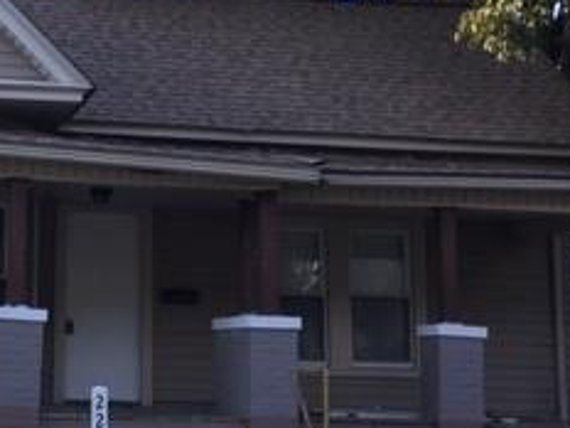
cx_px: 15
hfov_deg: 23.5
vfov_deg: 18.4
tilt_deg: +10.7
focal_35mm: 80
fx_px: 1317
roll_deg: -0.8
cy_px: 170
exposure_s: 1/232
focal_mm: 4.15
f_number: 2.2
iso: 25
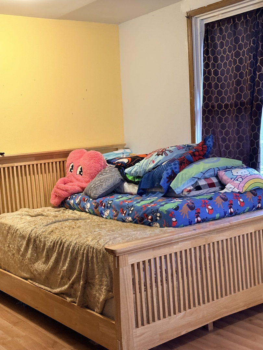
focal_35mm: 48
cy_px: 175
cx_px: 132
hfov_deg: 30.3
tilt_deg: -3.4
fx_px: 486
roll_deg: +2.9
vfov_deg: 39.7
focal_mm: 6.76
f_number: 1.78
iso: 320
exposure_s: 1/40
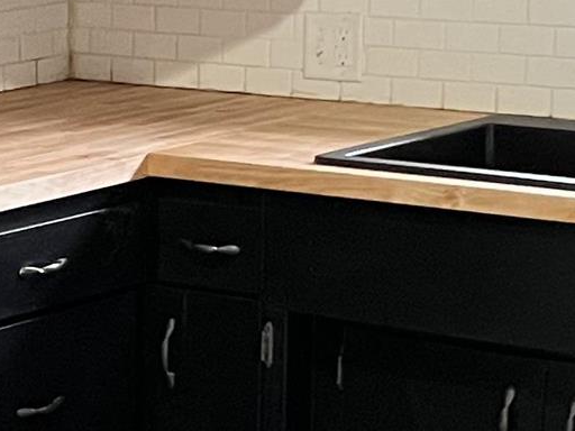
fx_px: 2591
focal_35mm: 156
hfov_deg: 12.2
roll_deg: +1.6
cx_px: -222
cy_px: 377
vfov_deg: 9.5
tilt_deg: -14.1
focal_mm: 5.1
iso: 500
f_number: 1.6
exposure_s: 1/60
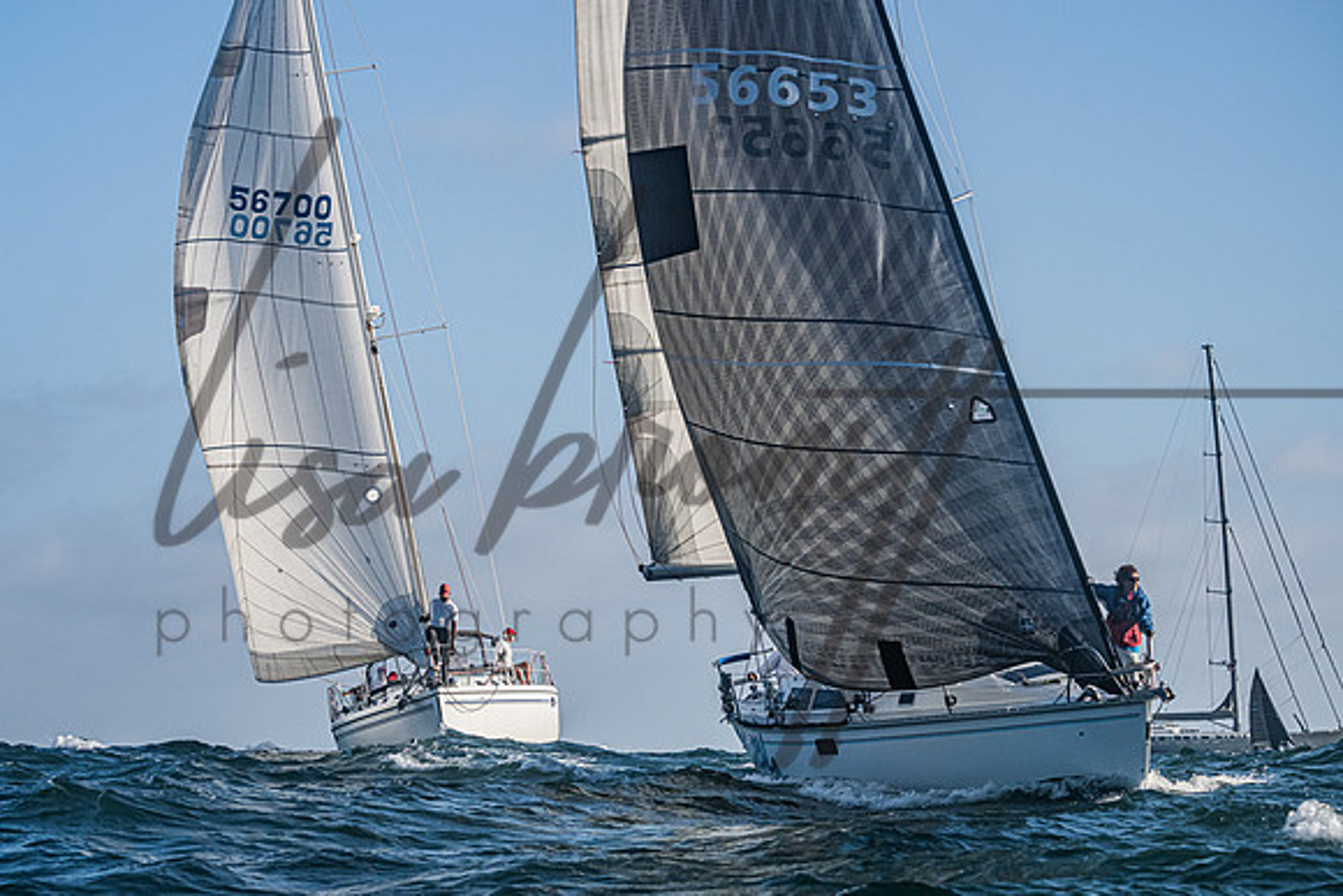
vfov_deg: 11.0
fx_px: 4649
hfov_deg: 16.4
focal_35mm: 125
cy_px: 460
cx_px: 511
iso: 400
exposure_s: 1/5000
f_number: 6.3
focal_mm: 100
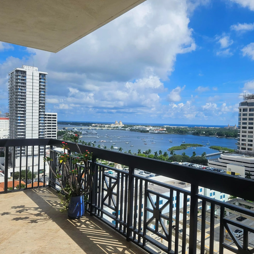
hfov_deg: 56.7
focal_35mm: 28
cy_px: 129
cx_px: 157
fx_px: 232
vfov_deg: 57.3
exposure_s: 1/3531
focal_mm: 5.4
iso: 25
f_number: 1.8
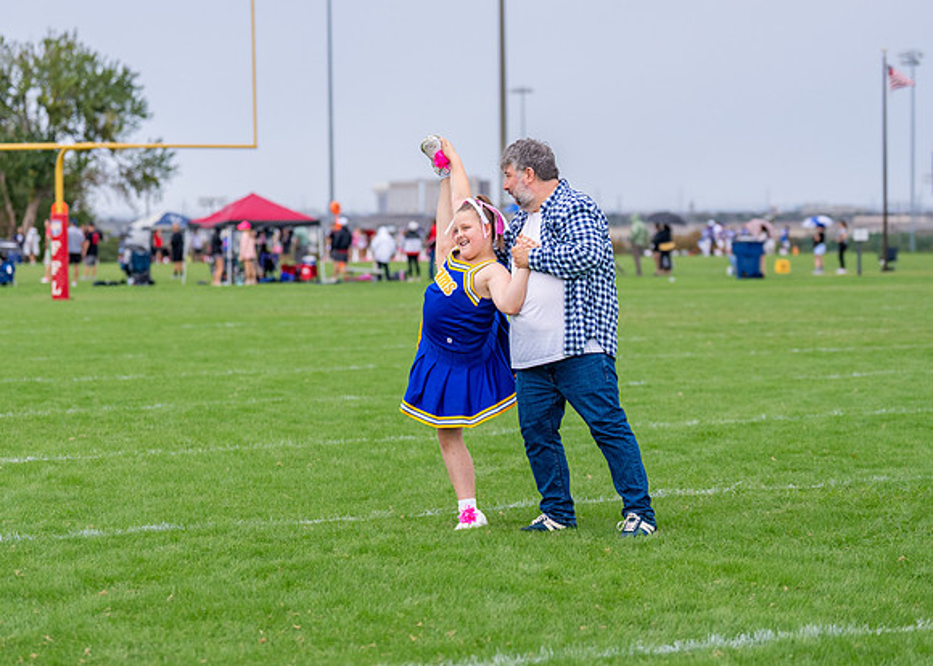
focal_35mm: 120
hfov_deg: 16.7
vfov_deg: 12.0
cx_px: 466
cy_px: 313
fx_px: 3181
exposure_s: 1/1600
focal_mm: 88
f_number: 2.8
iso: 500
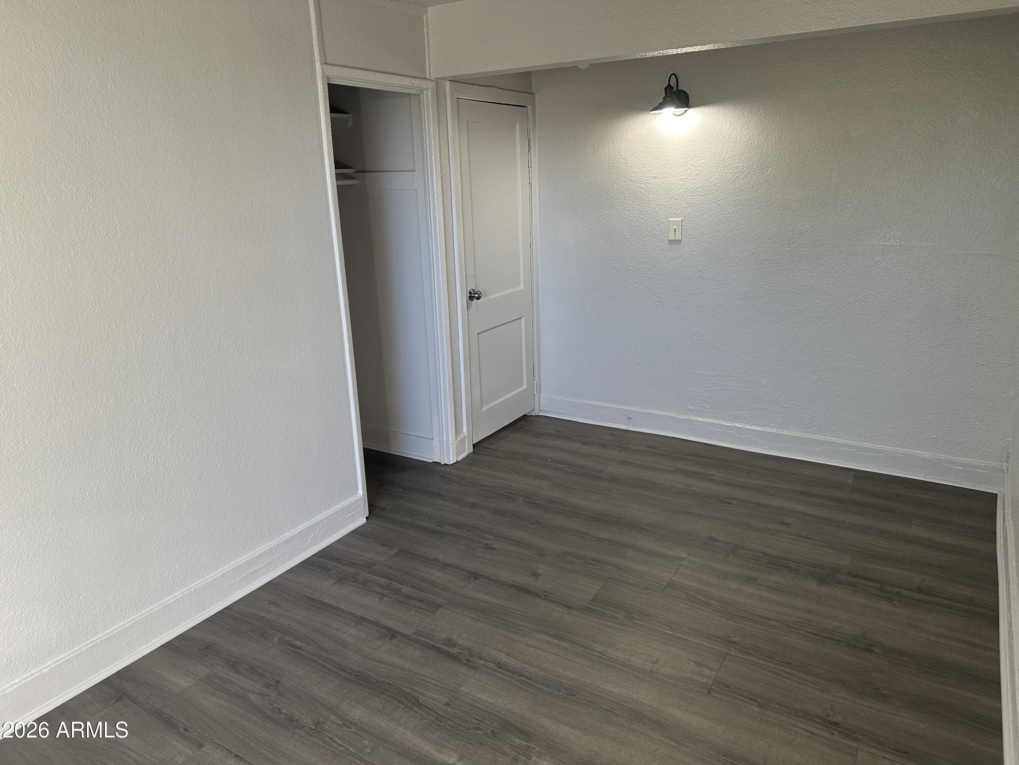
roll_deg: +2.2
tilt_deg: -15.0
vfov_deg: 56.8
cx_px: 510
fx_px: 706
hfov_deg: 71.6
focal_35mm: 24
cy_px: 382
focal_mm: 6.86
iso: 200
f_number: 1.78
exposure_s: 1/120
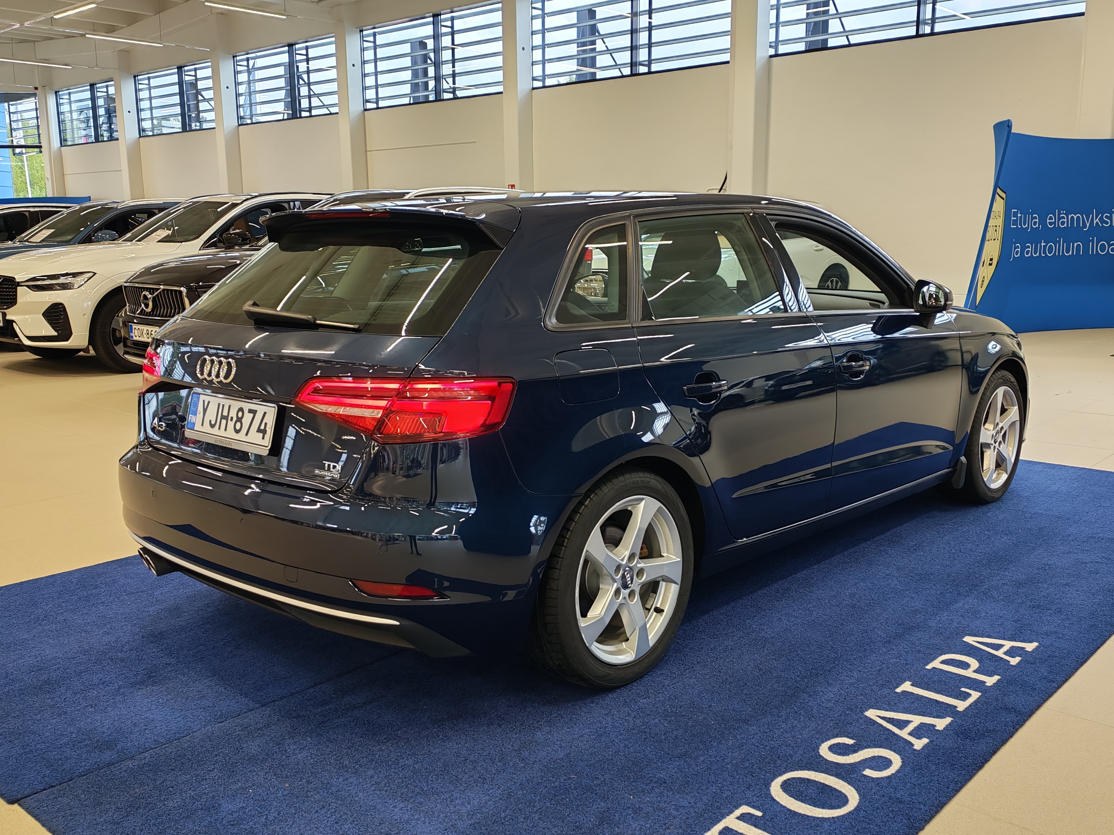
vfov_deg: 41.8
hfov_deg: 54.0
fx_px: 1094
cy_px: 418
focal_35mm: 34
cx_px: 557
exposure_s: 1/100
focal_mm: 6.12
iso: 123
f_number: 1.9
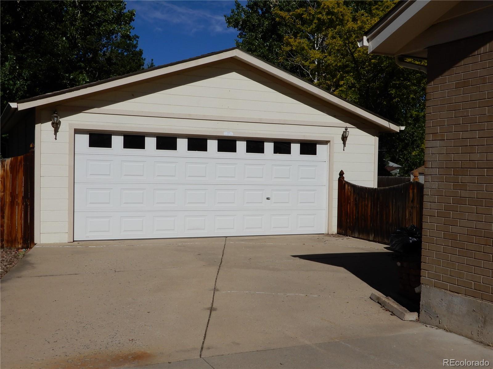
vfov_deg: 34.3
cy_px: 184
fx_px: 598
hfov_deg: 44.8
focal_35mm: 42
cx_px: 246
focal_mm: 7.5
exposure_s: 1/1600
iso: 80
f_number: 5
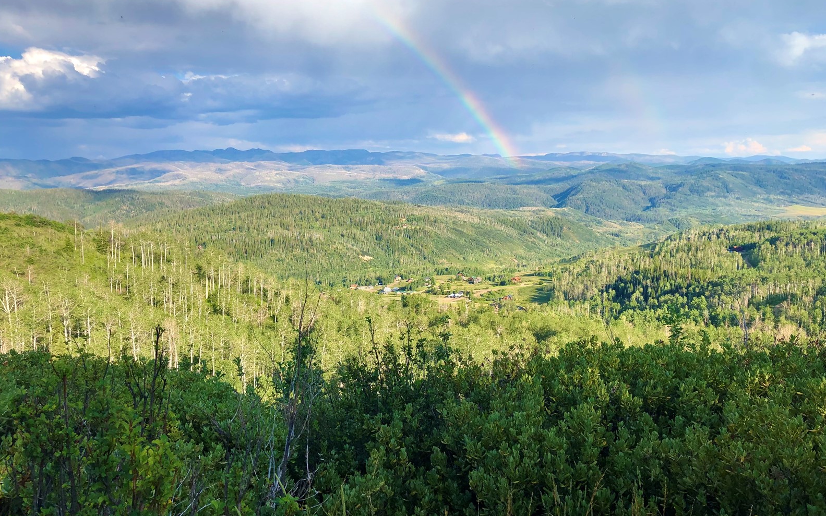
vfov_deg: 41.8
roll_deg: +1.2
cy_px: 265
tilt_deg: -8.0
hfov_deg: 62.9
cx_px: 413
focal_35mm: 30
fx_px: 675
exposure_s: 1/1312
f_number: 1.8
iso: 20
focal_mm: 4
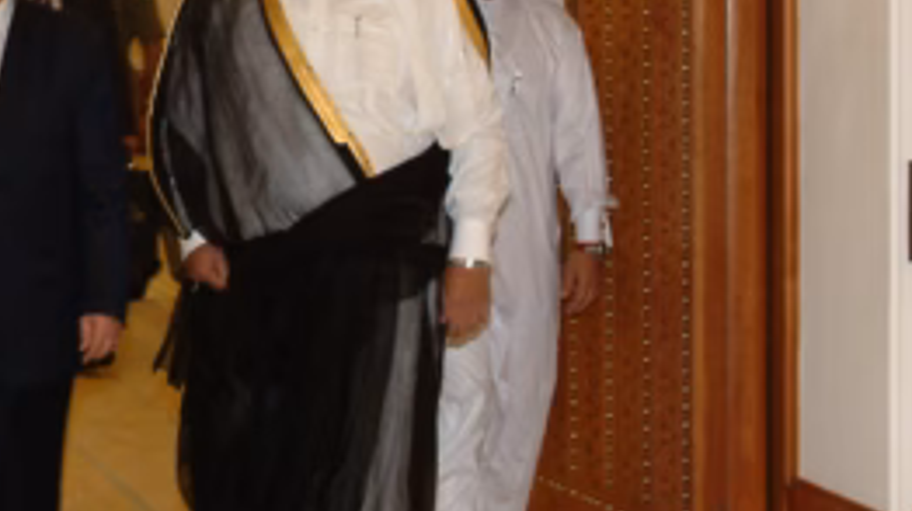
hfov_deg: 17.2
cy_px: -38
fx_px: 3010
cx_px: 251
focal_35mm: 125
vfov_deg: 9.6
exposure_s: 1/60
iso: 400
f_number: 5.6
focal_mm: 27
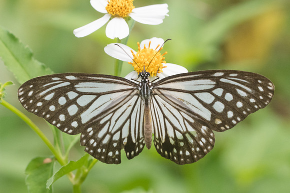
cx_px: 145
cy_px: 143
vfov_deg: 3.4
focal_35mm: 399
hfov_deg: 5.2
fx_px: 3214
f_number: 9
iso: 800
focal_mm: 150
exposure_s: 1/800
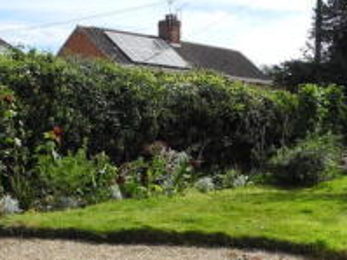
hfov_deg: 23.6
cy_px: 277
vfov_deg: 17.4
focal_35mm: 82
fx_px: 821
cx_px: 269
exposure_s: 1/1054
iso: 100
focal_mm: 6
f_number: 3.2
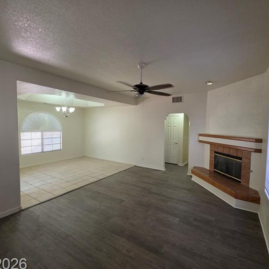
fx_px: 141
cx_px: 144
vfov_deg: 87.4
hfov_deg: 87.3
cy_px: 135
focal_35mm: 16
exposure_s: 1/120
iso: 250
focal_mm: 2.2
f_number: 1.9
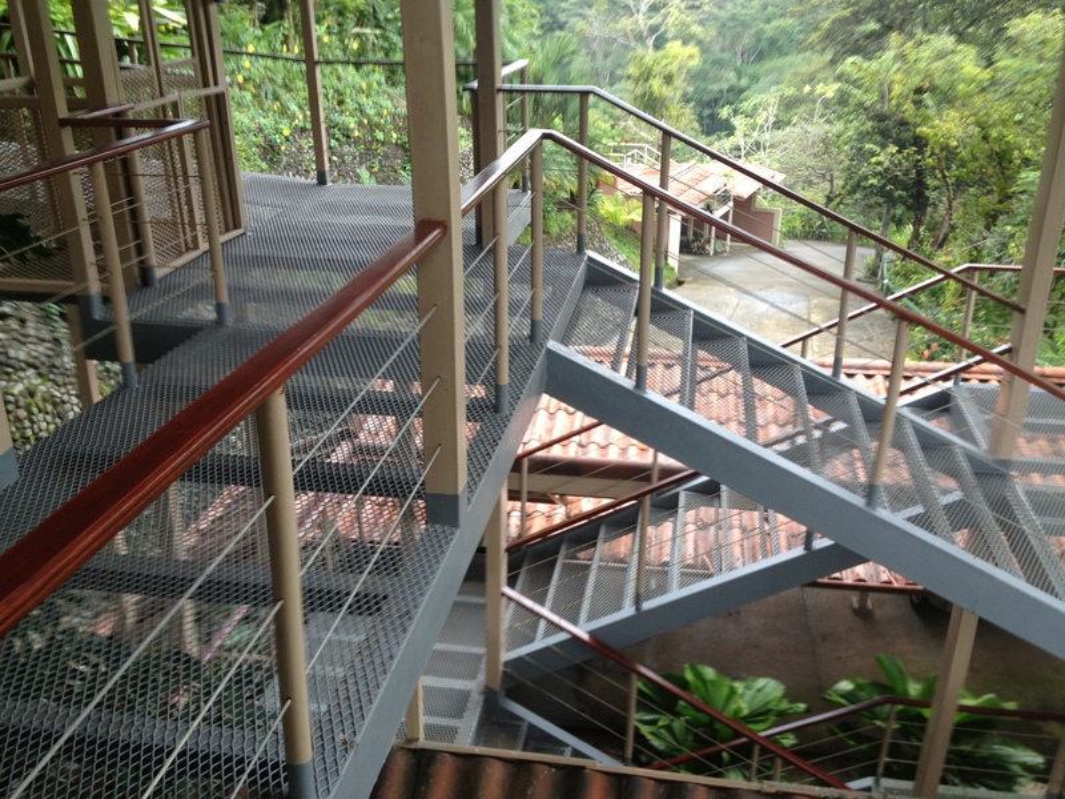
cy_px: 400
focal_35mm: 35
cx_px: 532
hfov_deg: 52.6
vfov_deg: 40.7
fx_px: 1077
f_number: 2.4
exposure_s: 1/120
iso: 50
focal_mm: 4.28
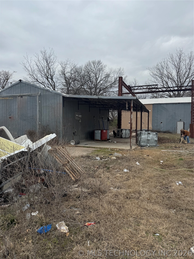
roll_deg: -0.6
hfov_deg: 56.8
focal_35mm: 24
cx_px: 97
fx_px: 179
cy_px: 130
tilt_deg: -0.9
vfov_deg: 71.6
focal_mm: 6.76
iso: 80
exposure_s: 1/4608
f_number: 1.78
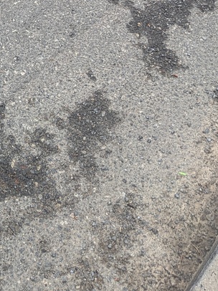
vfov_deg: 24.3
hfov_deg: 19.5
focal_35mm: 71
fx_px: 597
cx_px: -44
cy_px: -76
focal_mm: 4.53
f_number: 1.7
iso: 22
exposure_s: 1/146
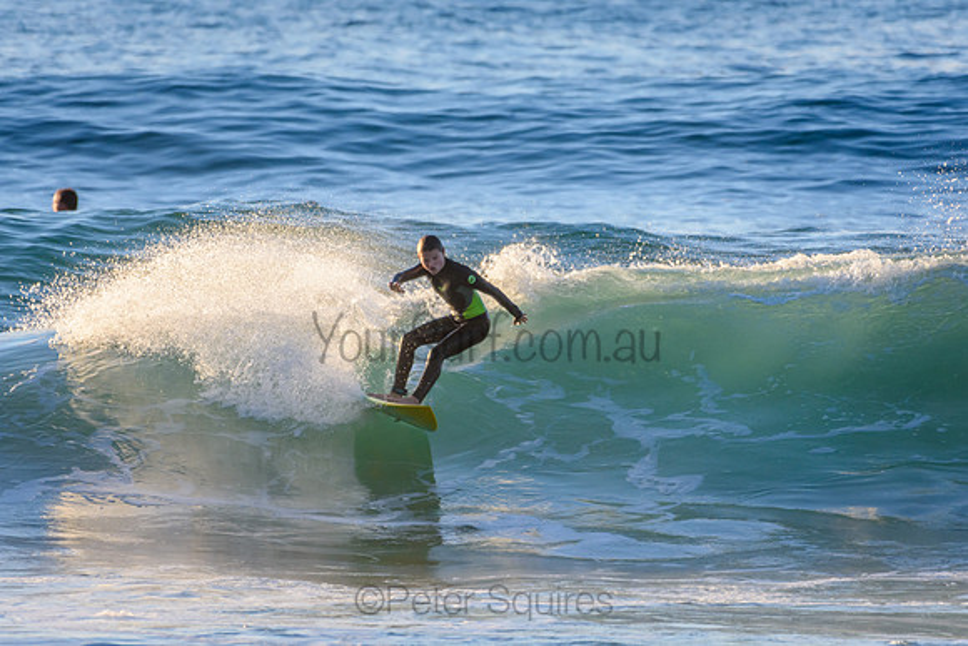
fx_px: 20170
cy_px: 323
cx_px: 484
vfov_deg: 1.8
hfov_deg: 2.7
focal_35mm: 750
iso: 560
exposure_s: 1/1600
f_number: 5.6
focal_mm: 500
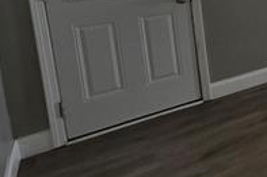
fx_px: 326
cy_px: -27
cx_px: 409
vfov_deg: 27.4
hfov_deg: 27.9
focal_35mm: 44
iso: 80
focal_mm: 2.2
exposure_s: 1/120
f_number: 2.2
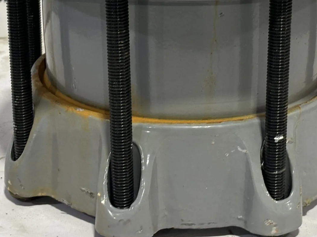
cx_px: 190
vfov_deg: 15.0
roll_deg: -0.2
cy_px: 35
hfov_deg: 20.0
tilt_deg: -17.5
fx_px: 898
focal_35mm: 98
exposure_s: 1/40
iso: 160
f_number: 1.6
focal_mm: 5.96
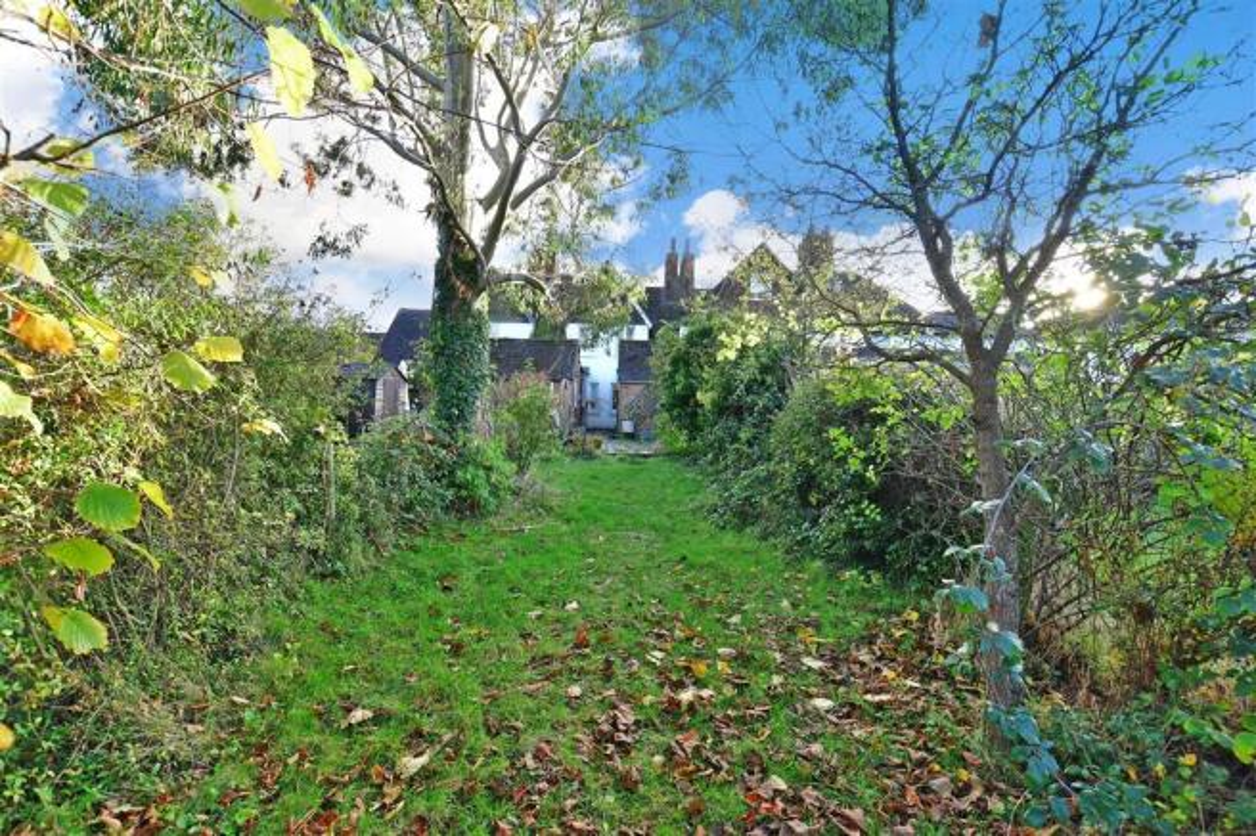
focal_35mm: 15
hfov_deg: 100.4
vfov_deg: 77.3
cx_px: 628
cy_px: 418
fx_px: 523
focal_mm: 10
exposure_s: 1/60
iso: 250
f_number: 5.6
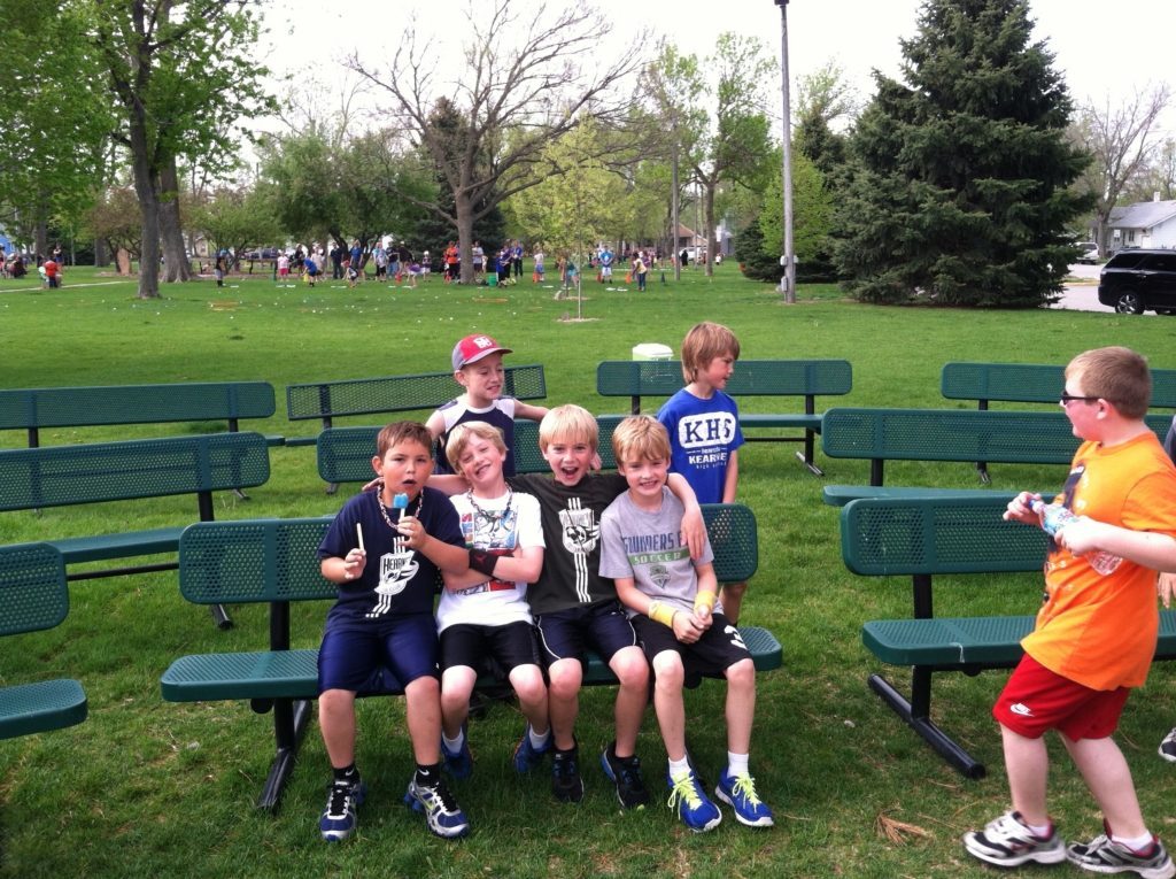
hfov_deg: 52.7
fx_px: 1187
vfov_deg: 40.6
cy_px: 440
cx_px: 588
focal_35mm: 35
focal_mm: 3.85
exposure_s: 1/286
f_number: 2.8
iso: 80
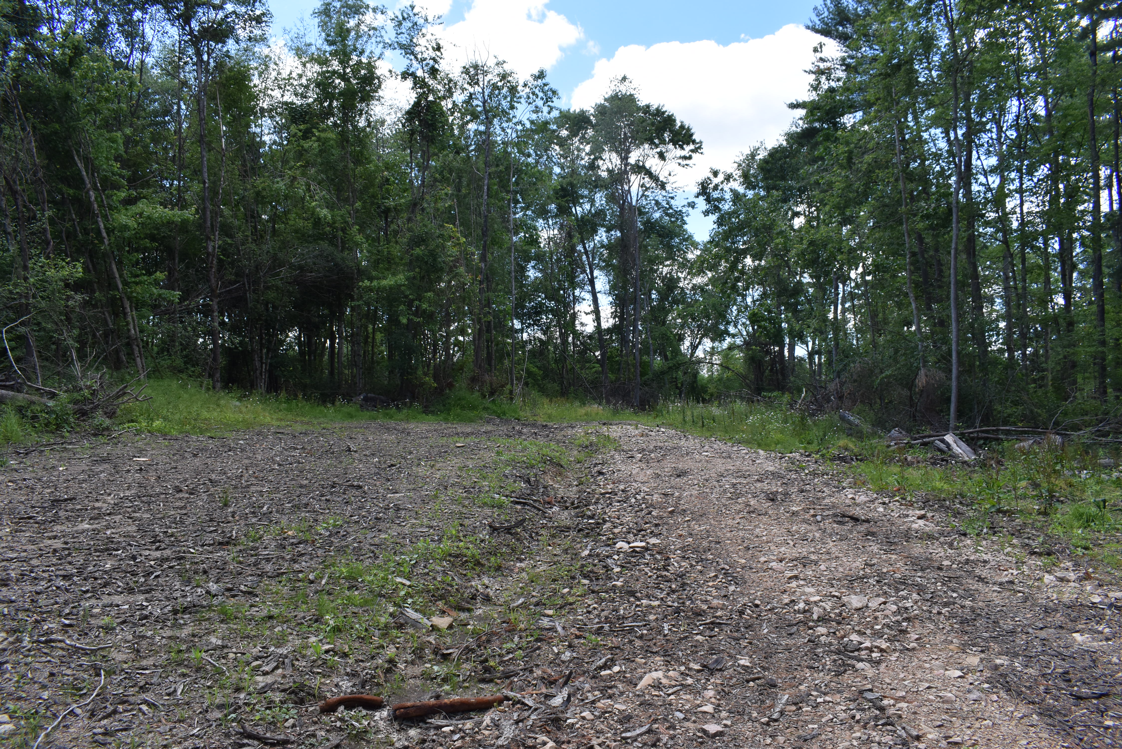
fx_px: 842
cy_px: 374
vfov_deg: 48.0
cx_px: 561
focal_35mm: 27
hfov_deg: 67.4
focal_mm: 18
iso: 320
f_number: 8
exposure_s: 1/250
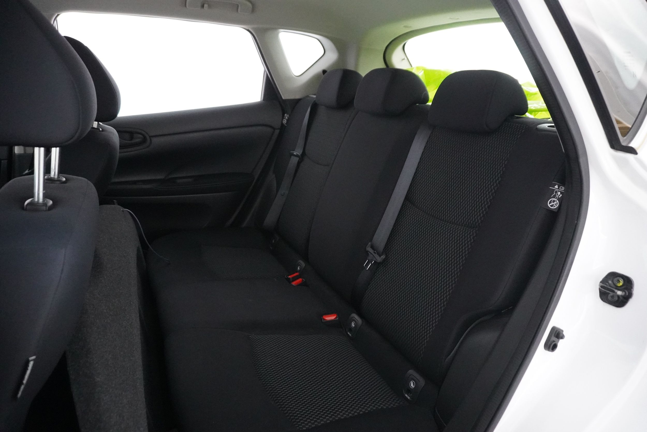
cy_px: 216
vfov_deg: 53.1
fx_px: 431
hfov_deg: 73.7
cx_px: 324
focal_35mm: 24
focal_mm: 16
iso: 6400
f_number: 3.5
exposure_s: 1/100
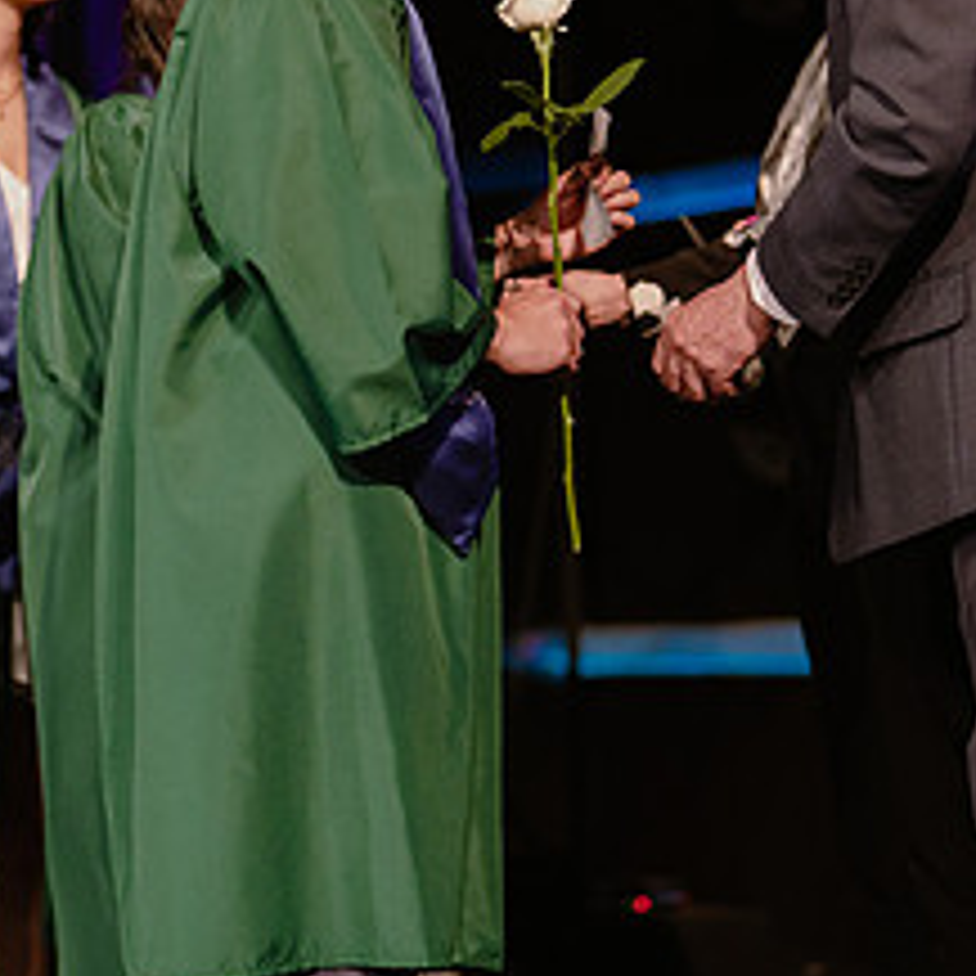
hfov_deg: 13.1
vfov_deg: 13.1
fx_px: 4243
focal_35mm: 133
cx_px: 450
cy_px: 427
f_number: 1.2
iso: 640
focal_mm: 50
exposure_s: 1/320
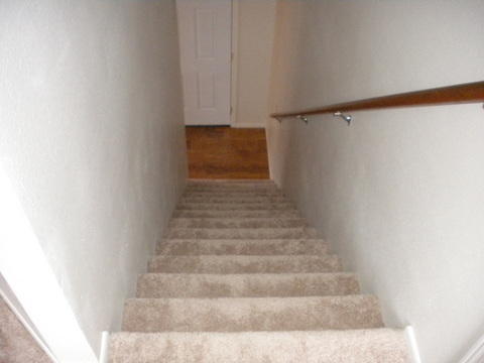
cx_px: 242
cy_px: 182
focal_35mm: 35
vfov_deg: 40.7
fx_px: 489
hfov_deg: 52.6
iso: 800
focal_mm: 6.3
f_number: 3.1
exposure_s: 1/30
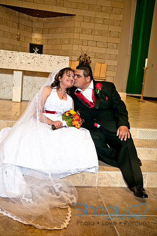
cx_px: 78
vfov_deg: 49.6
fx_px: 256
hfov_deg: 34.1
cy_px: 118
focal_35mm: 39
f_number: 6.3
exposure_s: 1/50
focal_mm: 26
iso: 200
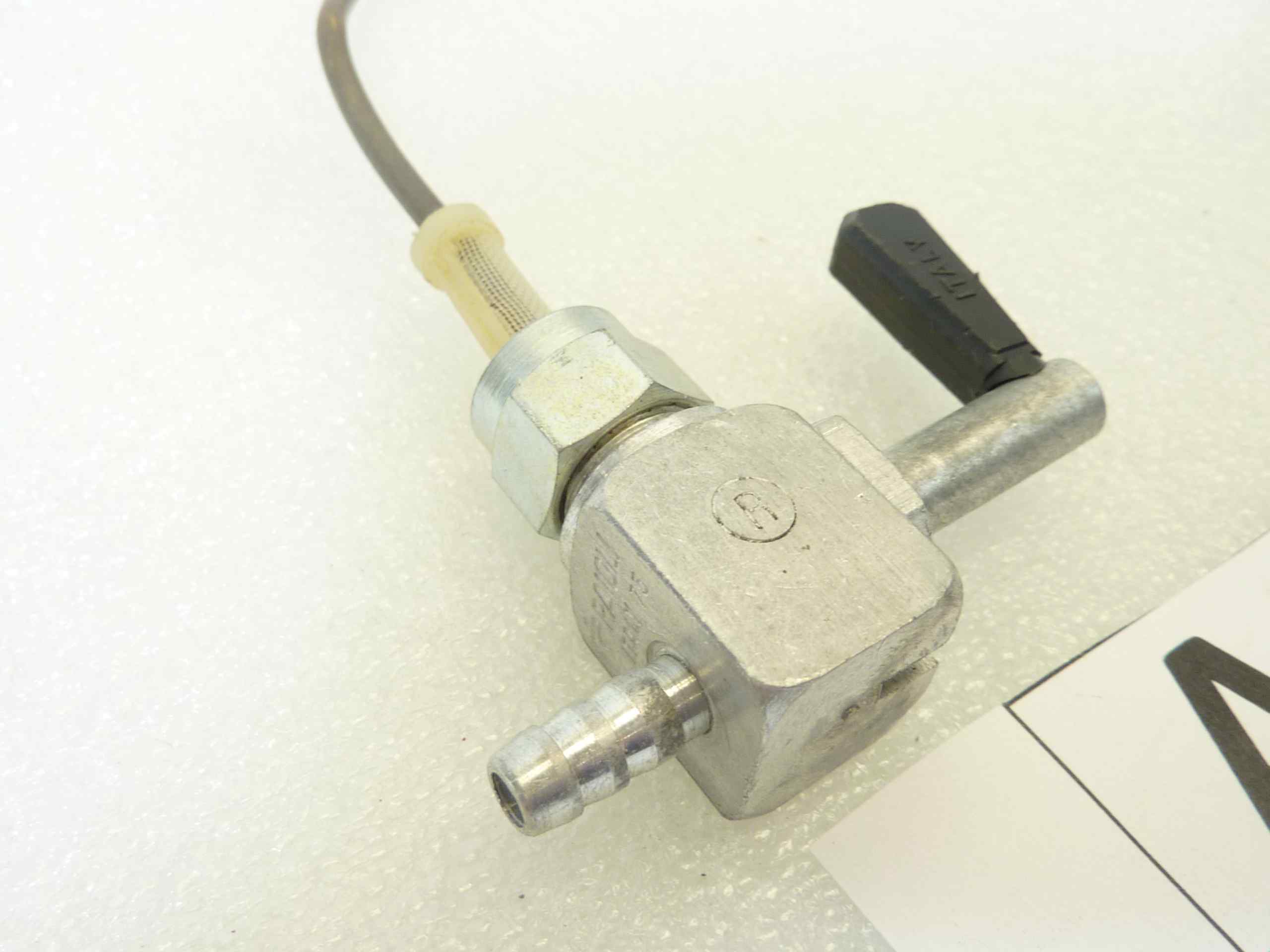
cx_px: 635
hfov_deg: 54.0
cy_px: 476
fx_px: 1247
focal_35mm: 34
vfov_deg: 41.8
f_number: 3.3
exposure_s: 1/25
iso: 80
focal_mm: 4.1
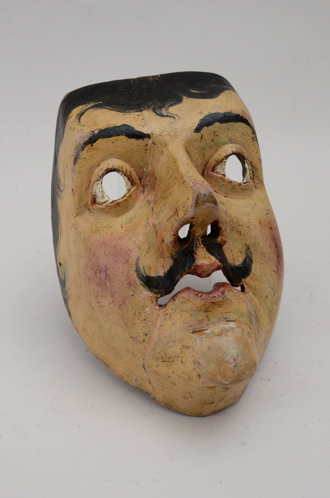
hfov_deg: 28.0
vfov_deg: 41.2
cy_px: 249
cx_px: 165
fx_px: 663
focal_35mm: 48
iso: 100
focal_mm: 32
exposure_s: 1/60
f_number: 13
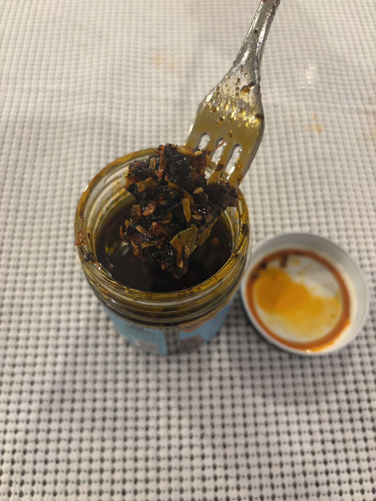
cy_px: 250
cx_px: 188
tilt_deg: -66.5
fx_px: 377
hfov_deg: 53.1
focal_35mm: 26
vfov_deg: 67.3
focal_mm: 5.96
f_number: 1.6
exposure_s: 1/60
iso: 200
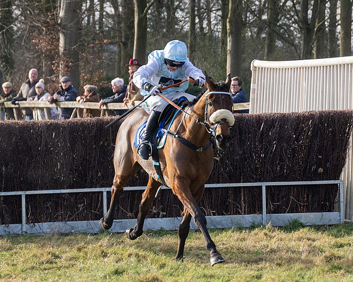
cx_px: 94
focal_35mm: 340
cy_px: 127
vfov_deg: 4.6
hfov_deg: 5.7
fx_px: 3551
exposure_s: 1/4000
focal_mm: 101
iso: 800
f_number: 4
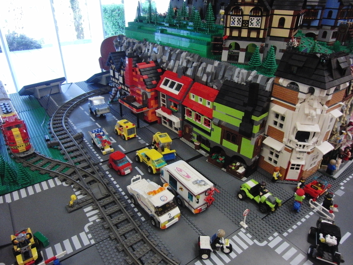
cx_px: 176
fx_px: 245
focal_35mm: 24
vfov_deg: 56.8
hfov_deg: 71.6
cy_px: 132
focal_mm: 4.3
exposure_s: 1/60
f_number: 3.2
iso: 640
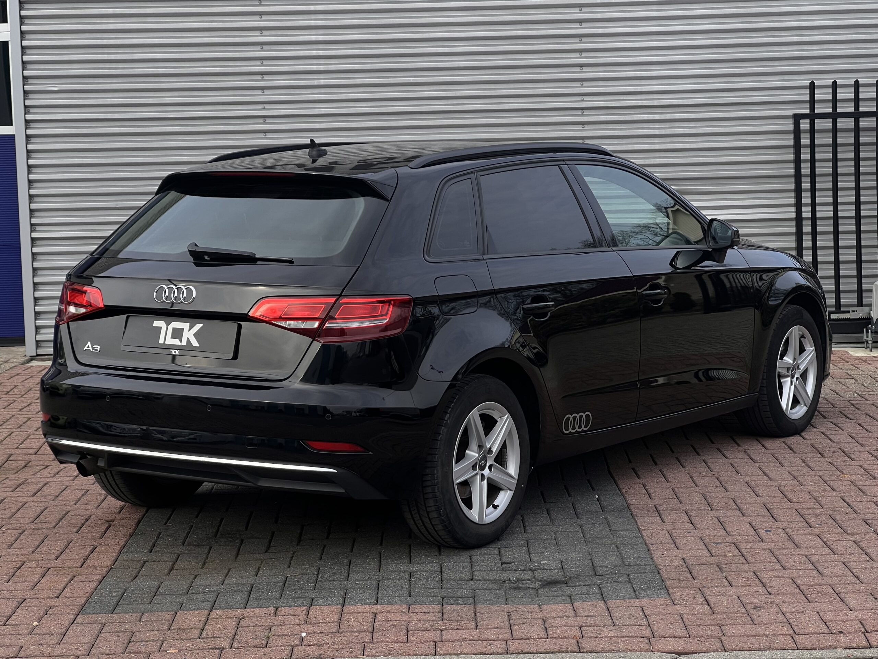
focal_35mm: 77
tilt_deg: -4.8
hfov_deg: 25.3
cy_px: 330
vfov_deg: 19.1
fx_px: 1953
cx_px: 439
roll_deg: +2.3
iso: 32
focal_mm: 9
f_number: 2.8
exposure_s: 1/130
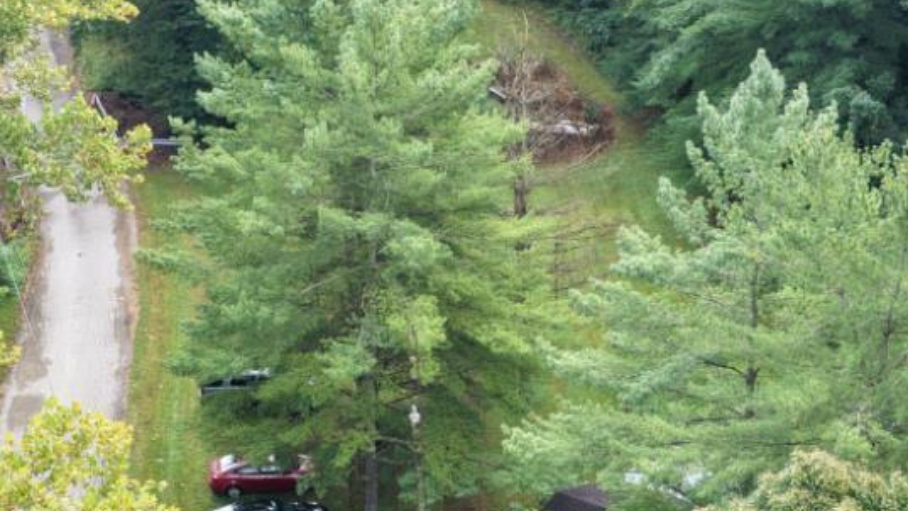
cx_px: 592
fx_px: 1974
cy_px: 582
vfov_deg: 14.4
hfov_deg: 25.8
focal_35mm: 82
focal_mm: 14.45
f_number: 2.8
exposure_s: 1/80
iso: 100
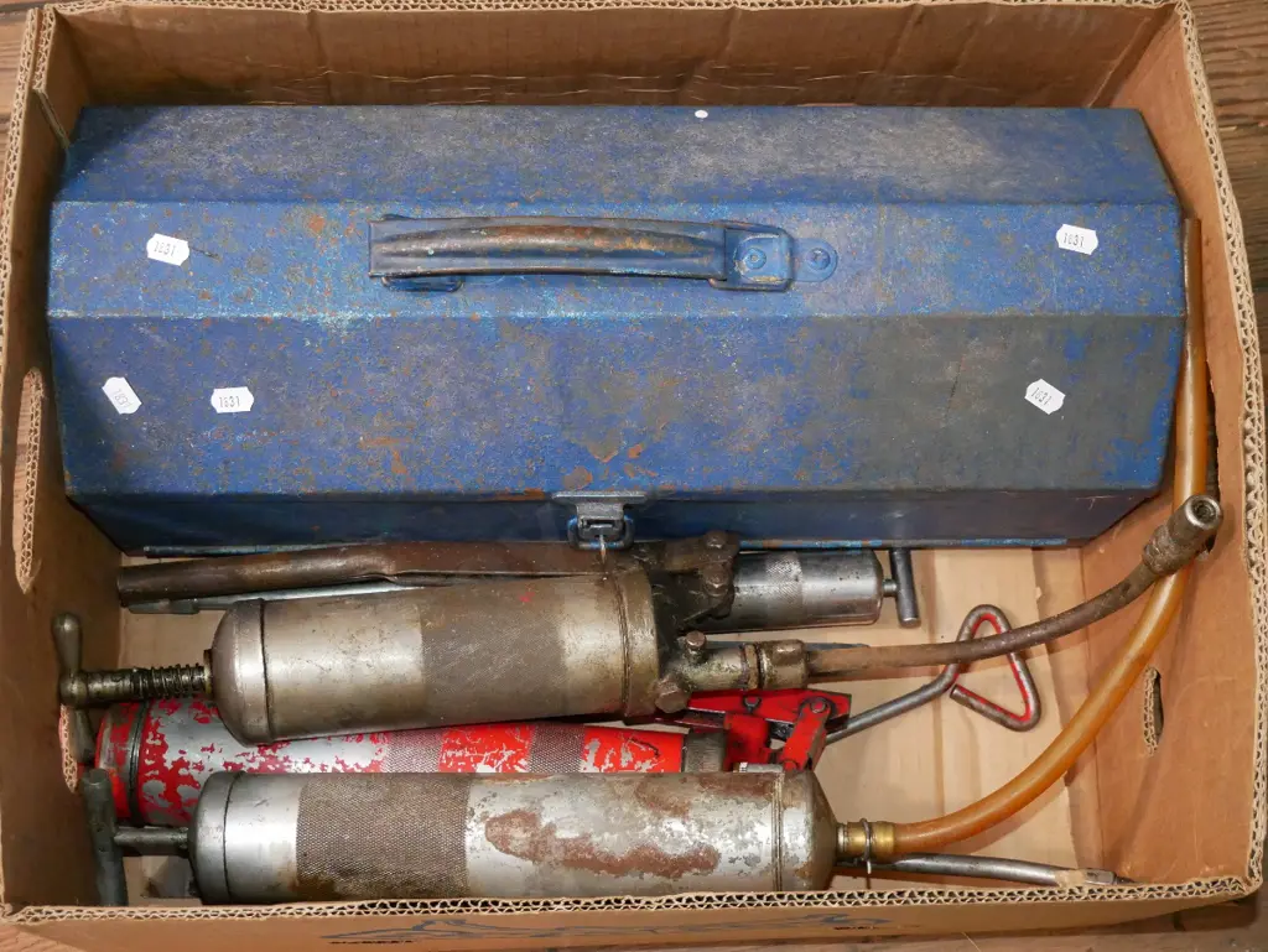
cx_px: 634
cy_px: 476
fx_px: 2052
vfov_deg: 26.1
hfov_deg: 34.3
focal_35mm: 56
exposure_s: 1/80
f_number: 4.7
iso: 3200
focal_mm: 28
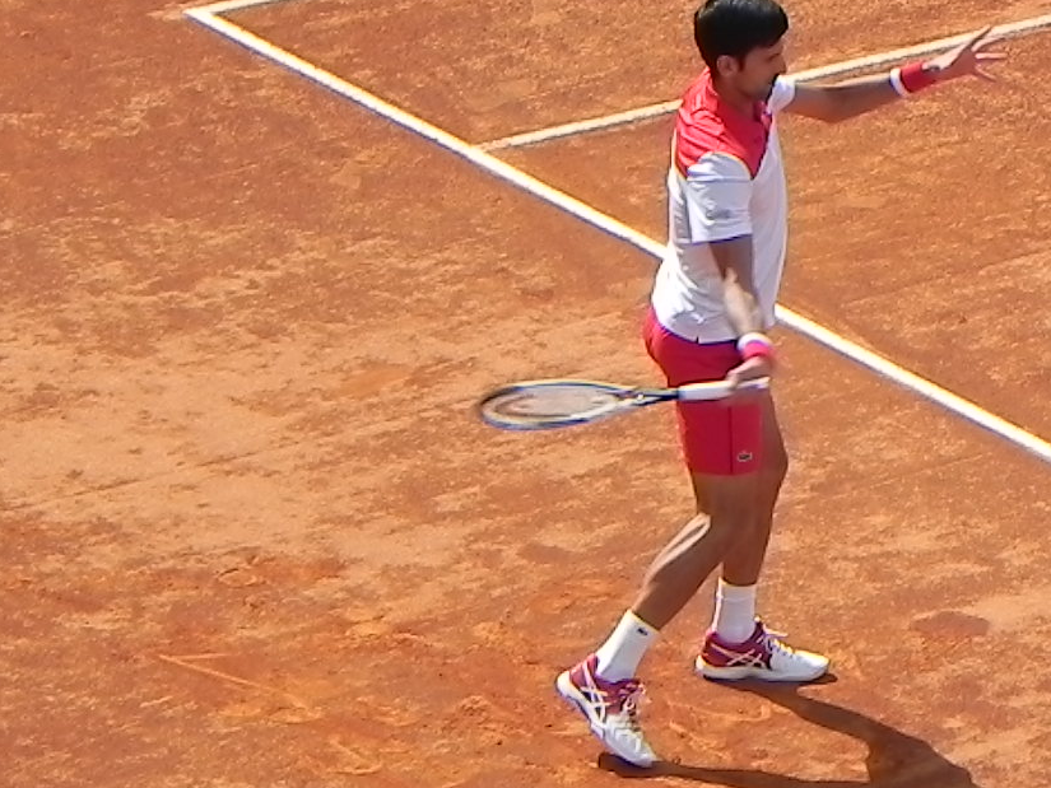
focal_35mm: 355
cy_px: 432
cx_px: 789
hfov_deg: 5.6
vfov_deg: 4.2
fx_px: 10780
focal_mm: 32.7
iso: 160
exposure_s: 1/350
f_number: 8
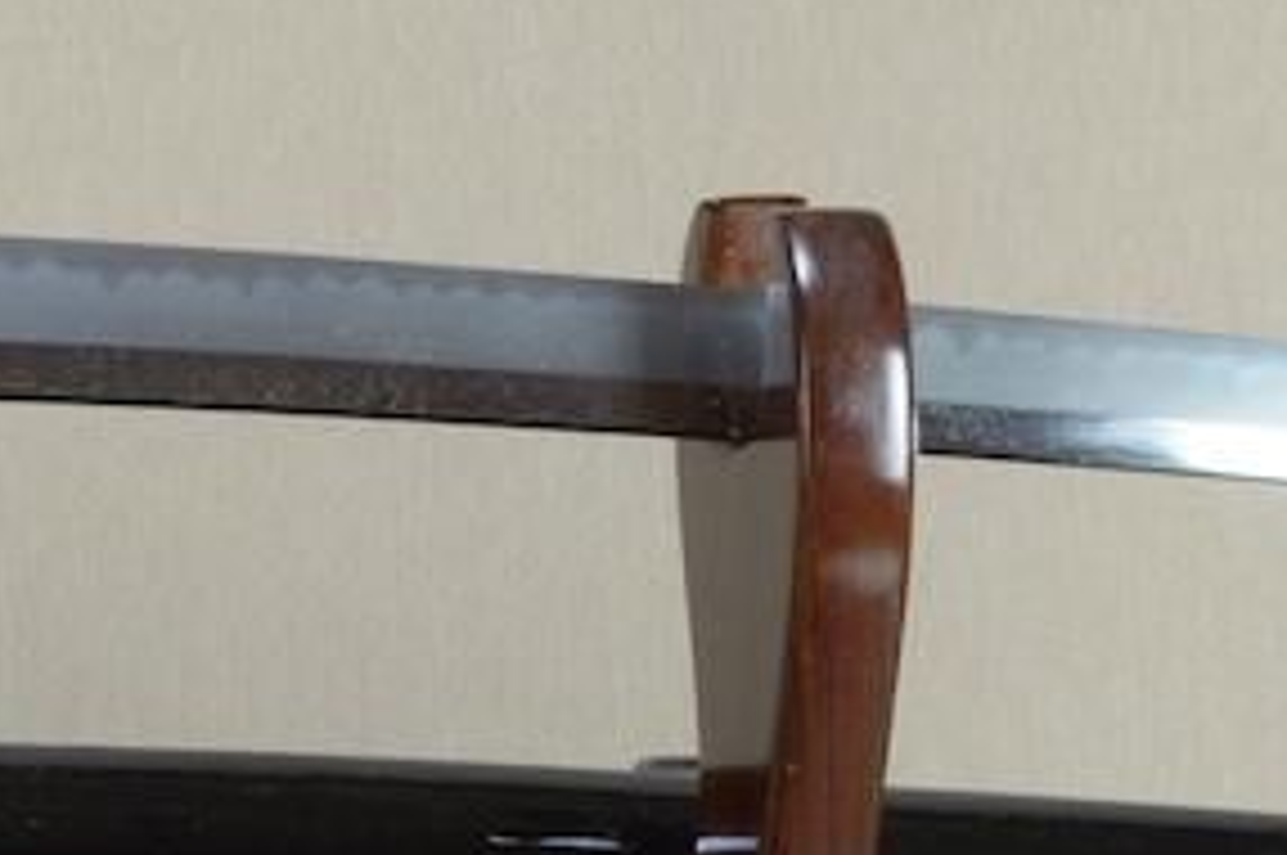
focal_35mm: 147
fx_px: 5249
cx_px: -630
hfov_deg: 13.2
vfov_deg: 9.3
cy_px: 556
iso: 400
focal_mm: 20
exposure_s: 1/2
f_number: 11
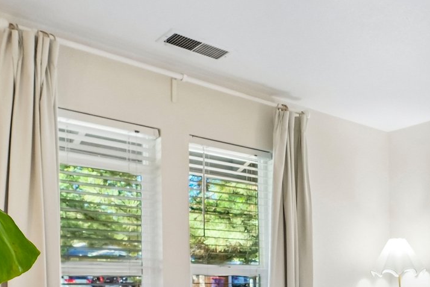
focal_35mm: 43
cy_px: 285
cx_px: 378
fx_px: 514
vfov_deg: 29.2
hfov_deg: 42.2
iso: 800
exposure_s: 1/13
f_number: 8
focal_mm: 10
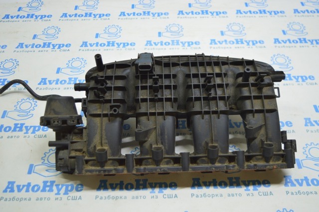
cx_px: 160
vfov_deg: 32.9
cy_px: 106
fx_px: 358
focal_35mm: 40
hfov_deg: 48.0
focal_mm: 27
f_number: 4
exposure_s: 1/40
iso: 400
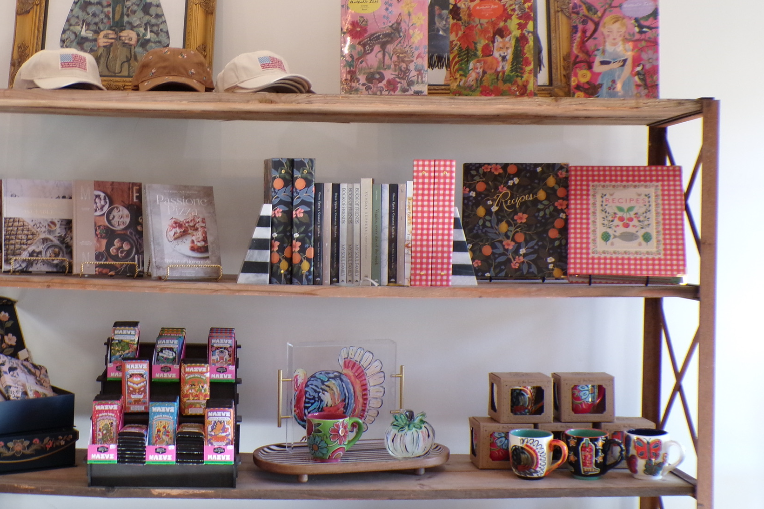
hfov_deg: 40.8
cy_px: 206
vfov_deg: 28.0
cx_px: 288
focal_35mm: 48
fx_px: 1019
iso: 200
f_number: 3.3
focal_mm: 6.6
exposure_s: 1/25
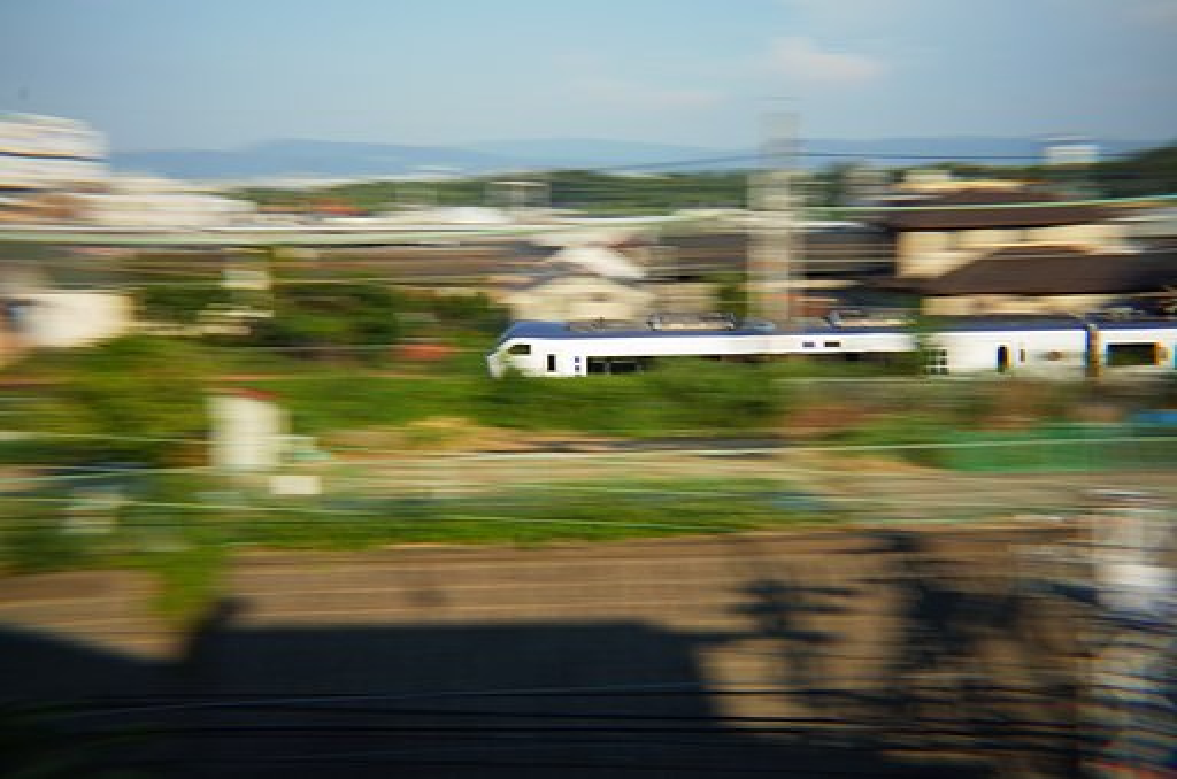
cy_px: 390
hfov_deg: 54.5
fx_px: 1142
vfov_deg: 37.7
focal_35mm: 35
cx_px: 588
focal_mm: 18.3
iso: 100
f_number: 13
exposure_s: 1/20
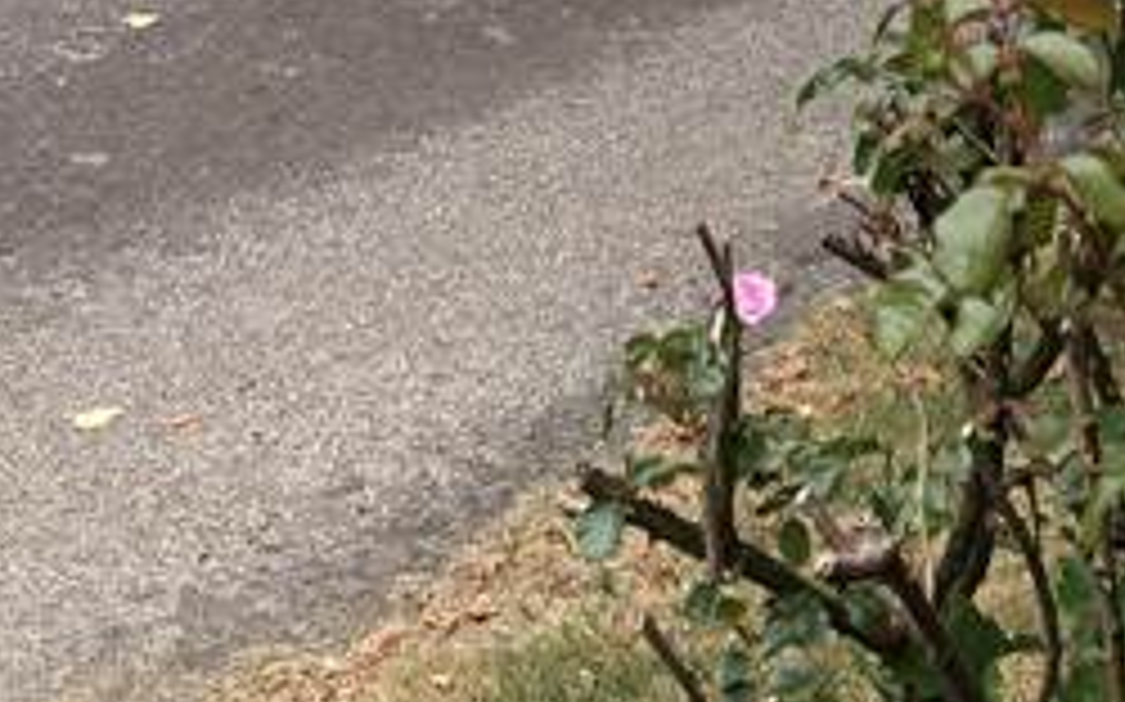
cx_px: 490
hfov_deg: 21.9
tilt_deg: -6.8
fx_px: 2911
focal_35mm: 95
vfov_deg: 12.4
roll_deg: -2.0
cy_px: -612
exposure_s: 1/827
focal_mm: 4
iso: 20
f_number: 1.8
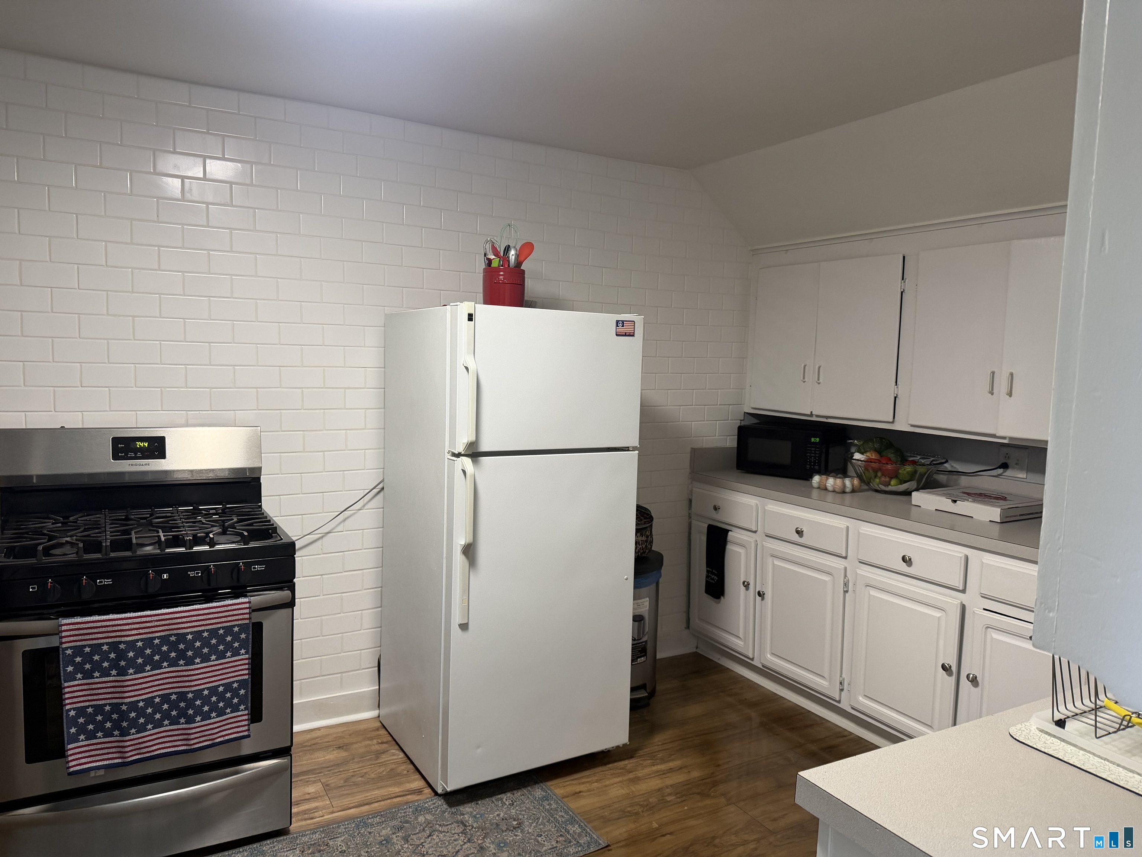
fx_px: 792
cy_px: 428
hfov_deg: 71.6
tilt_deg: -4.1
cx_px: 571
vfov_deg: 56.8
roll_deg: -1.4
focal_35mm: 24
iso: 200
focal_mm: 6.76
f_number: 1.78
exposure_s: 1/72
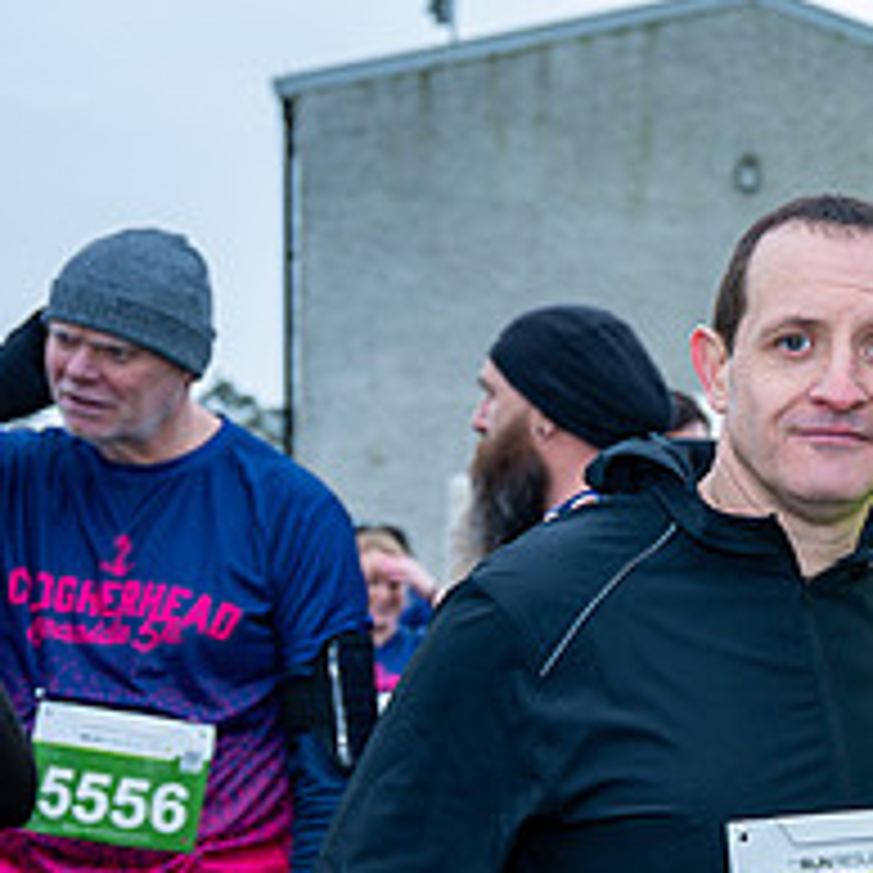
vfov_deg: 19.3
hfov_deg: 17.6
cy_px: 713
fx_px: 2539
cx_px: 1292
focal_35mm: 89
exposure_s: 1/200
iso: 100
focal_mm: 35
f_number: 4
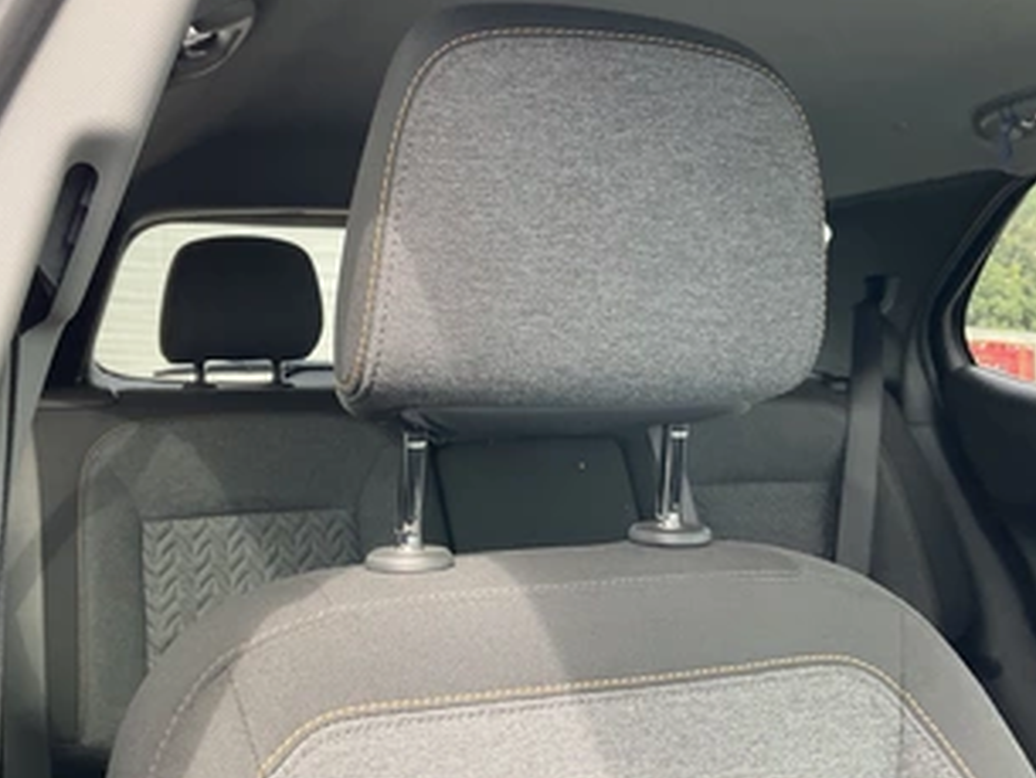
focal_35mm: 38
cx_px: 455
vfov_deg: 37.5
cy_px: 279
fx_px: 1138
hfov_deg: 48.9
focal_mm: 3
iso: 40
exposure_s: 1/122
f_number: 1.8
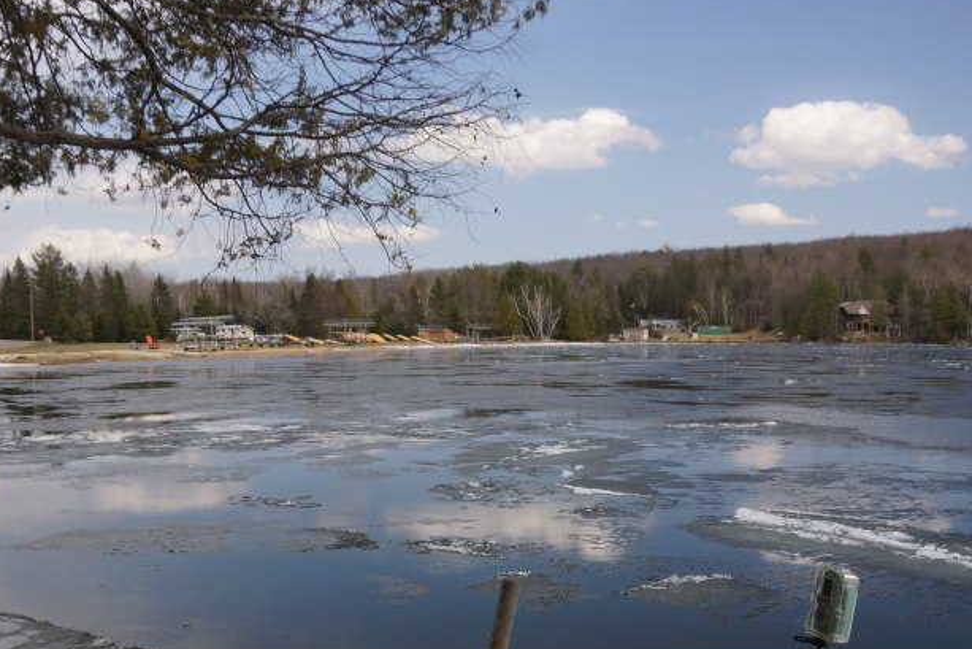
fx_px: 1188
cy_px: 484
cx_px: 473
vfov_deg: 30.0
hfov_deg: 44.5
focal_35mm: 44
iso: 100
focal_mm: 18
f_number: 5.6
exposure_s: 1/125
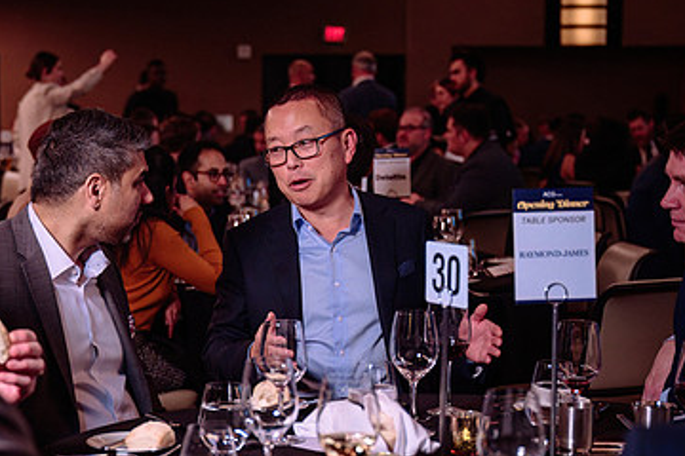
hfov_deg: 25.5
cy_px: 311
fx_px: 1503
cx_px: 230
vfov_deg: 17.2
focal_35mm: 79
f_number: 2.8
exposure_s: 1/50
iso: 1250
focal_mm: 49
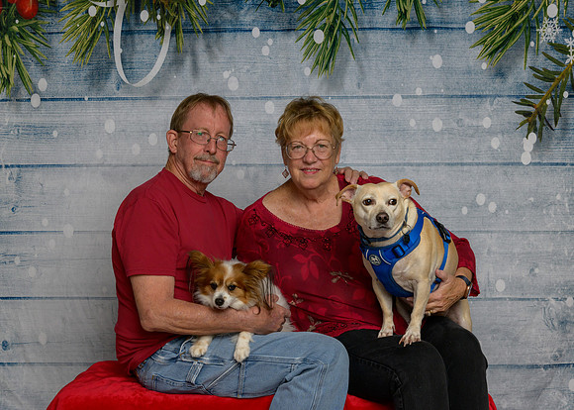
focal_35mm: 54
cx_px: 287
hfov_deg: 35.9
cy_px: 236
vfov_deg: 26.0
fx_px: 885
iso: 400
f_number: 10
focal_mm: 45
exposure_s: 1/160
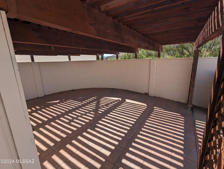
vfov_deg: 78.2
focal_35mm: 16
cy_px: 84
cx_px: 112
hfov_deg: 94.4
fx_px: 104
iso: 42
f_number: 2.2
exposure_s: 1/1309
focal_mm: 2.35
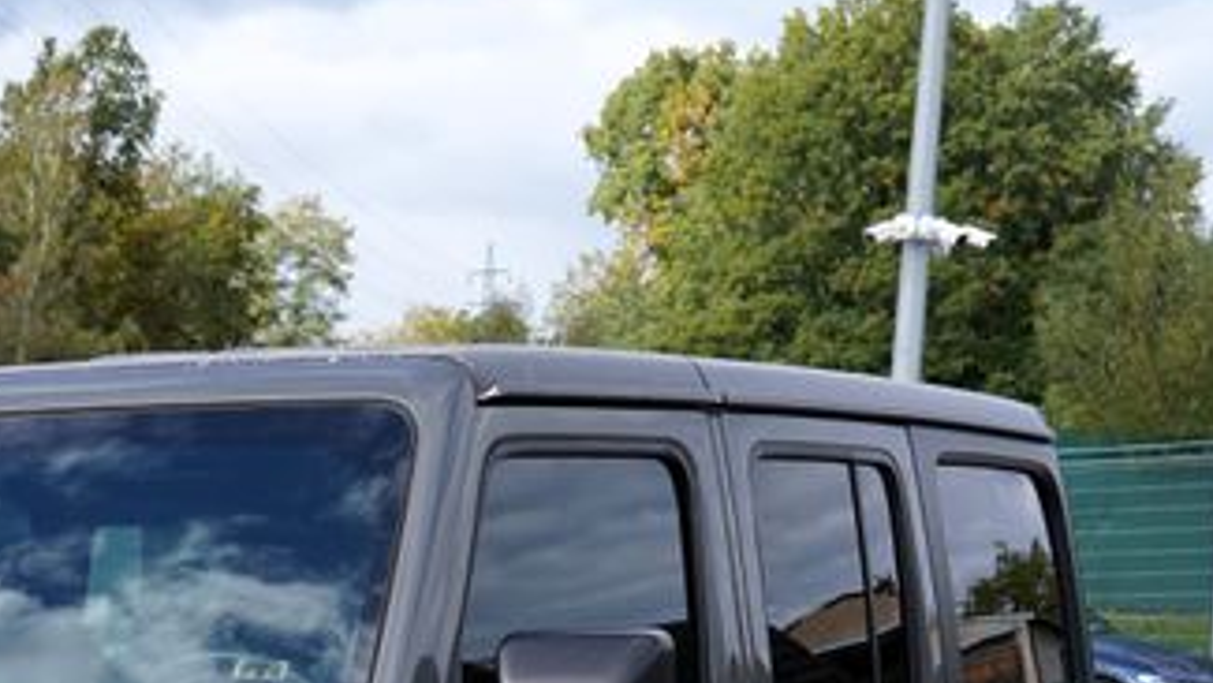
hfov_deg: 18.5
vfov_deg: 10.5
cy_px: 1222
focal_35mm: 109
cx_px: -269
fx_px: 3507
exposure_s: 1/250
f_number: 8
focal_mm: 33
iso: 200
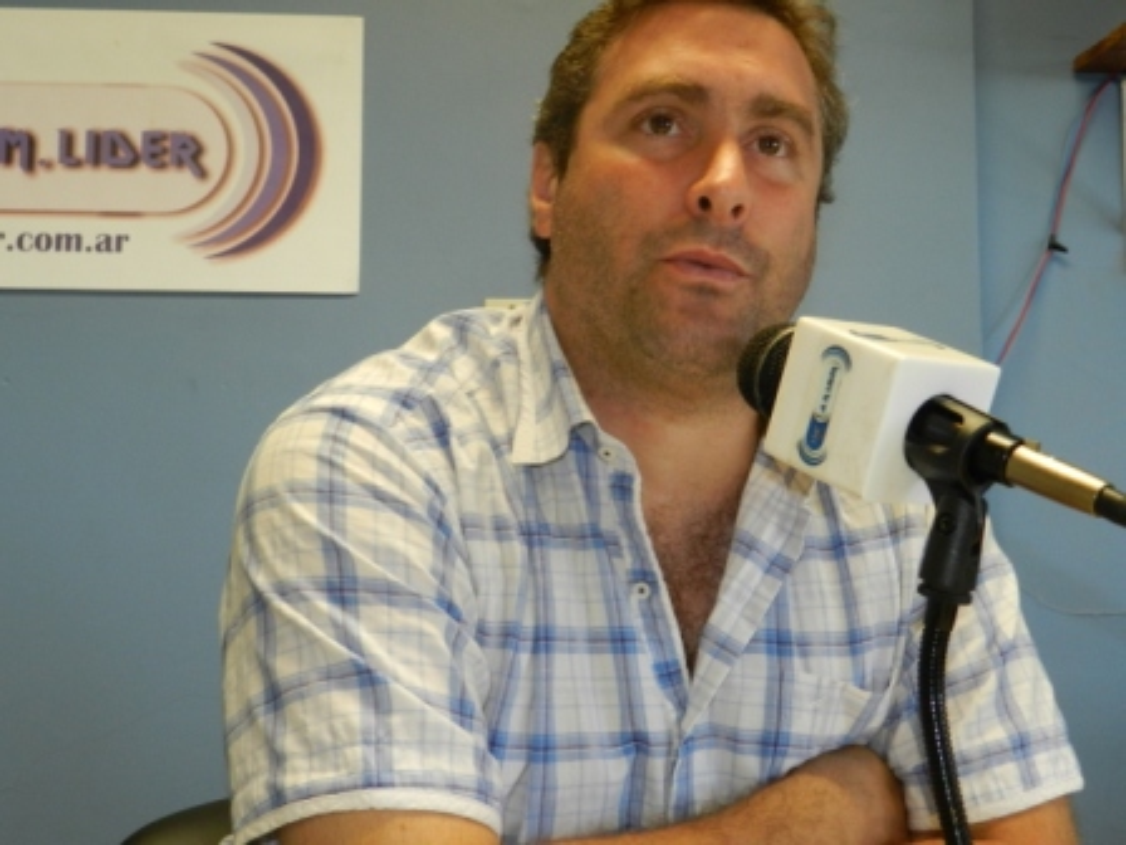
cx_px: 563
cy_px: 422
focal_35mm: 46
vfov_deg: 31.5
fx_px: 1496
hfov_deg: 41.2
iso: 400
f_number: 4.2
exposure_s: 1/15
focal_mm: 8.1
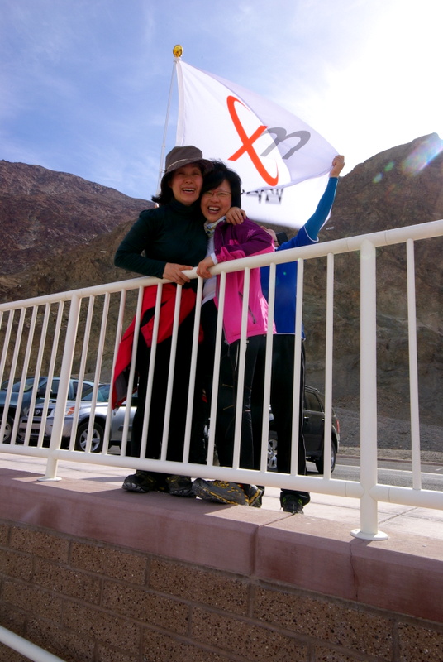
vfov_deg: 73.7
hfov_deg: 53.3
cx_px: 222
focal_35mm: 24
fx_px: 441
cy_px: 331
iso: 100
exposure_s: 1/30
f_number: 22
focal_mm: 16
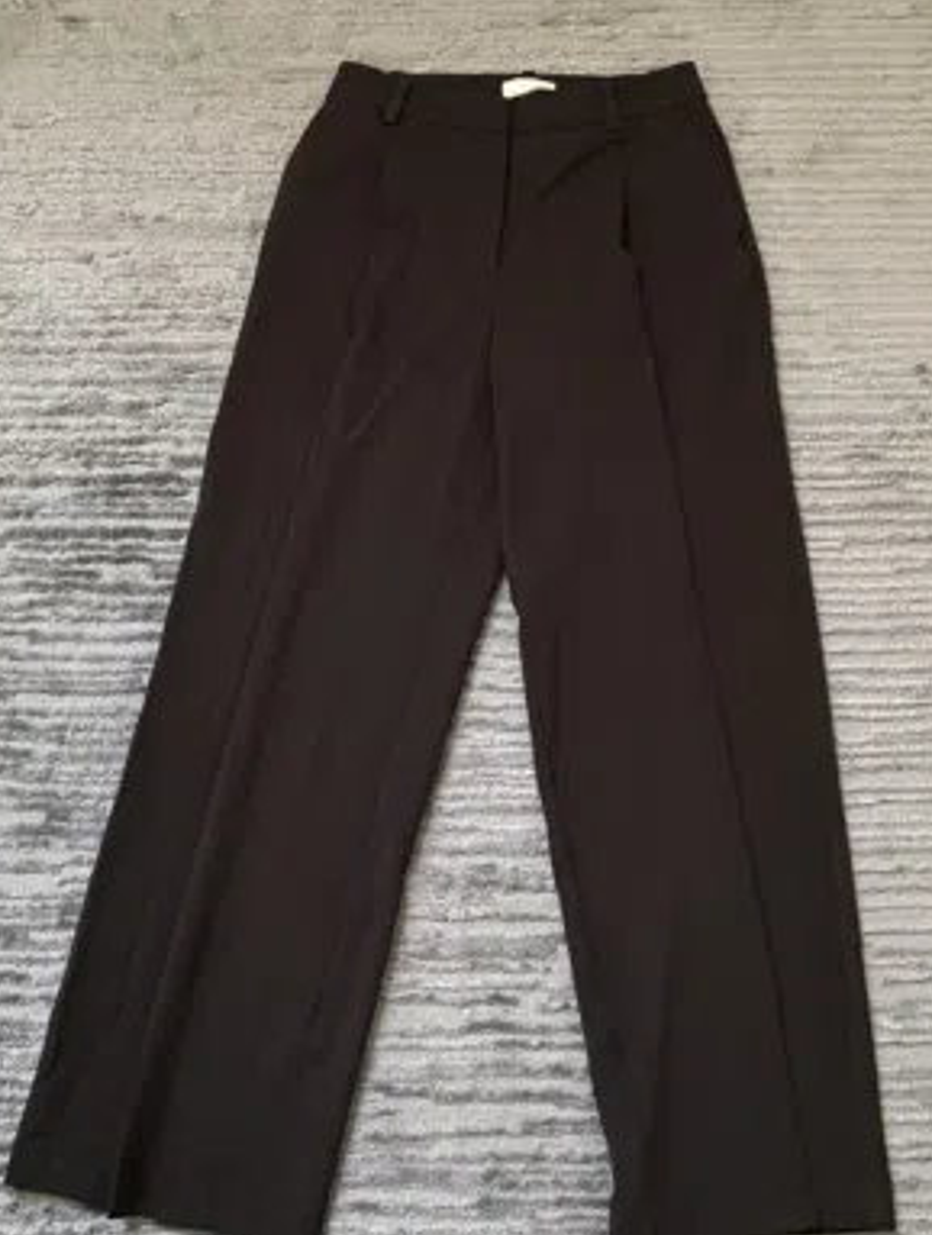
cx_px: 471
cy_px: 638
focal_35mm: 27
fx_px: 966
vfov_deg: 65.2
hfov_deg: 51.5
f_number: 1.8
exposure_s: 1/25
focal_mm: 4.25
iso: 1000
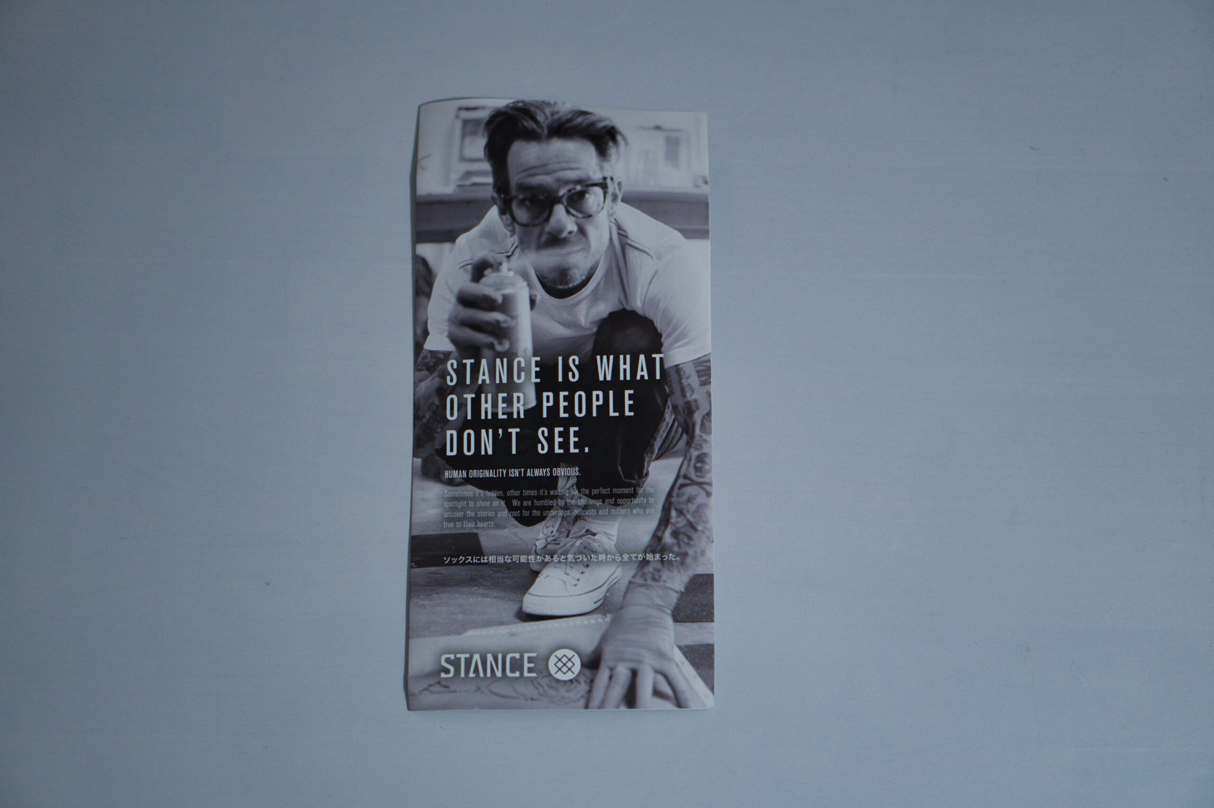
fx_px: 2527
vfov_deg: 18.2
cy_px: 404
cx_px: 607
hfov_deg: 27.0
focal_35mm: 75
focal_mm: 50
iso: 800
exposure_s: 1/200
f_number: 1.8
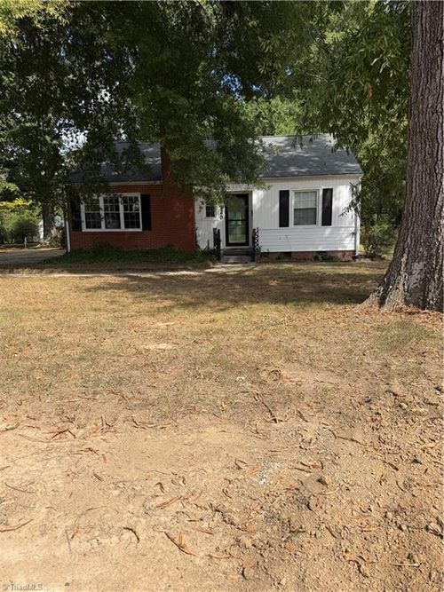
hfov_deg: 56.8
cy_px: 296
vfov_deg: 71.6
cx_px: 222
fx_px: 411
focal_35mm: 24
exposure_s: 1/3953
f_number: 1.78
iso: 80
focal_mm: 6.76
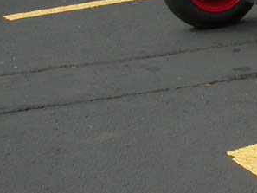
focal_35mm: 131
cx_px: 426
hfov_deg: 13.8
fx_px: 973
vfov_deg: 11.0
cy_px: -78
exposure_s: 1/265
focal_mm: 7.85
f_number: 6.7
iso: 100
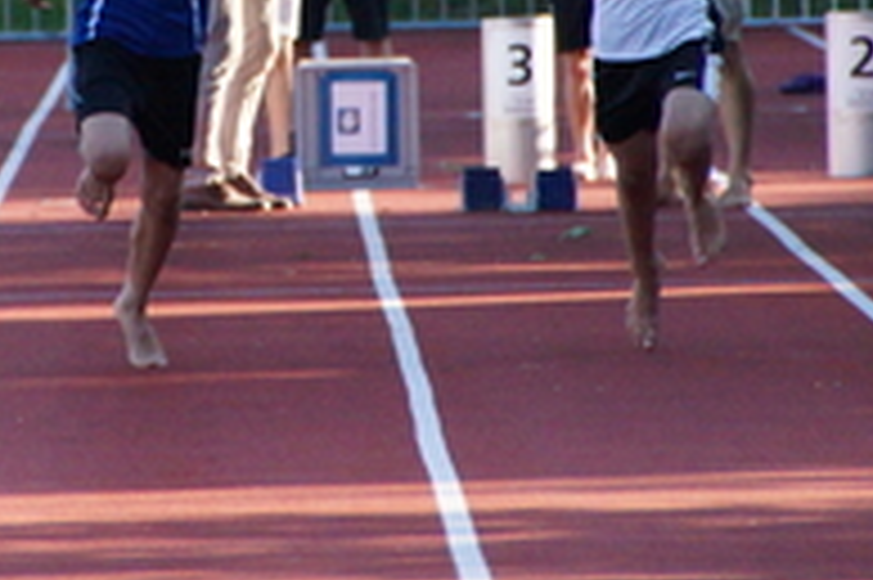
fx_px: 28275
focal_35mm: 1167
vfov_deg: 1.2
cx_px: 166
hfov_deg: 1.8
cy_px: -29
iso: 3200
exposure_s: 1/2000
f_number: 6.3
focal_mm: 280
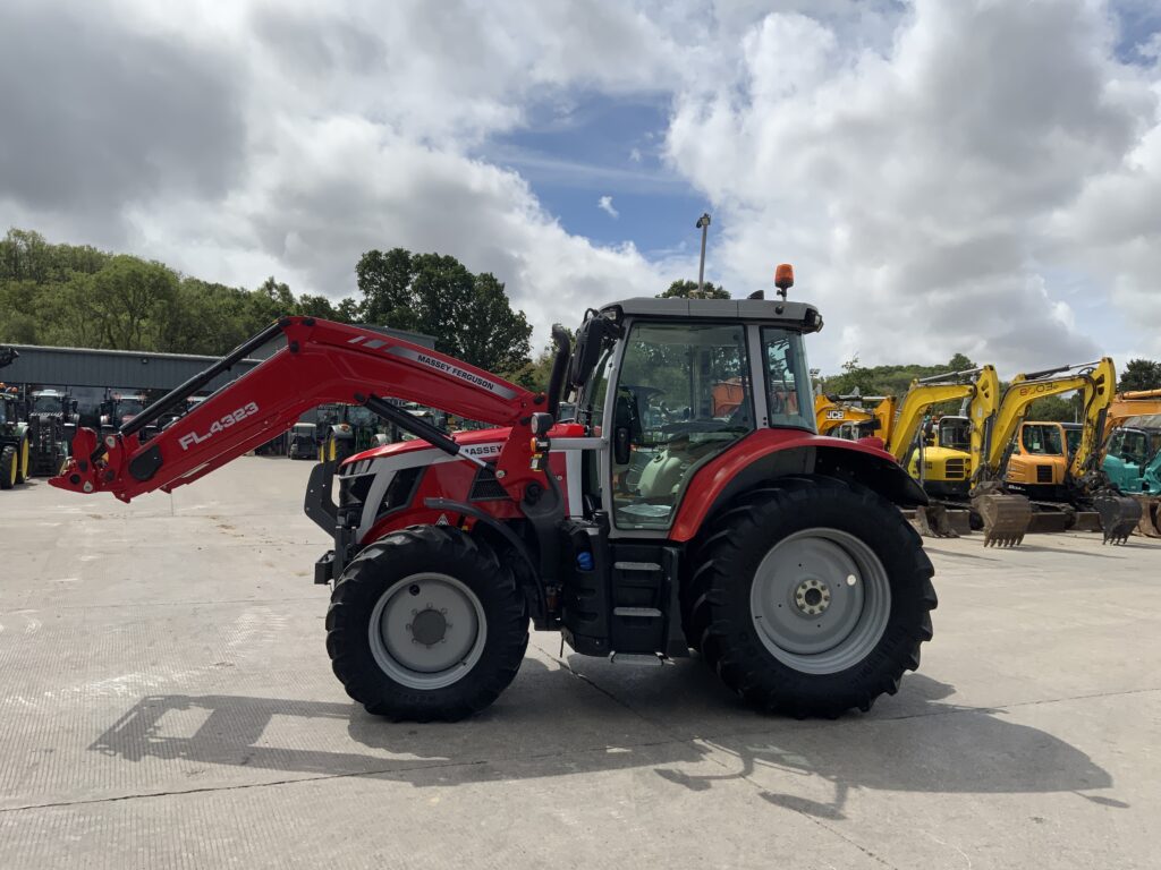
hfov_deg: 61.7
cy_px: 435
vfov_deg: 48.2
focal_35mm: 29
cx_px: 580
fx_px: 973
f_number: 1.8
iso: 16
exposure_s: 1/4405
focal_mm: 3
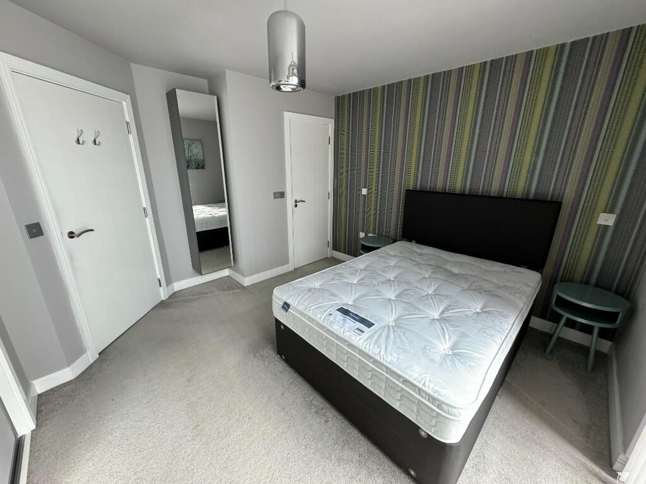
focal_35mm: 14
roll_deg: -0.4
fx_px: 261
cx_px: 323
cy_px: 242
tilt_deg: -18.3
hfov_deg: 102.1
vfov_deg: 85.7
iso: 400
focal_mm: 2.22
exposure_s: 1/50
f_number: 2.2
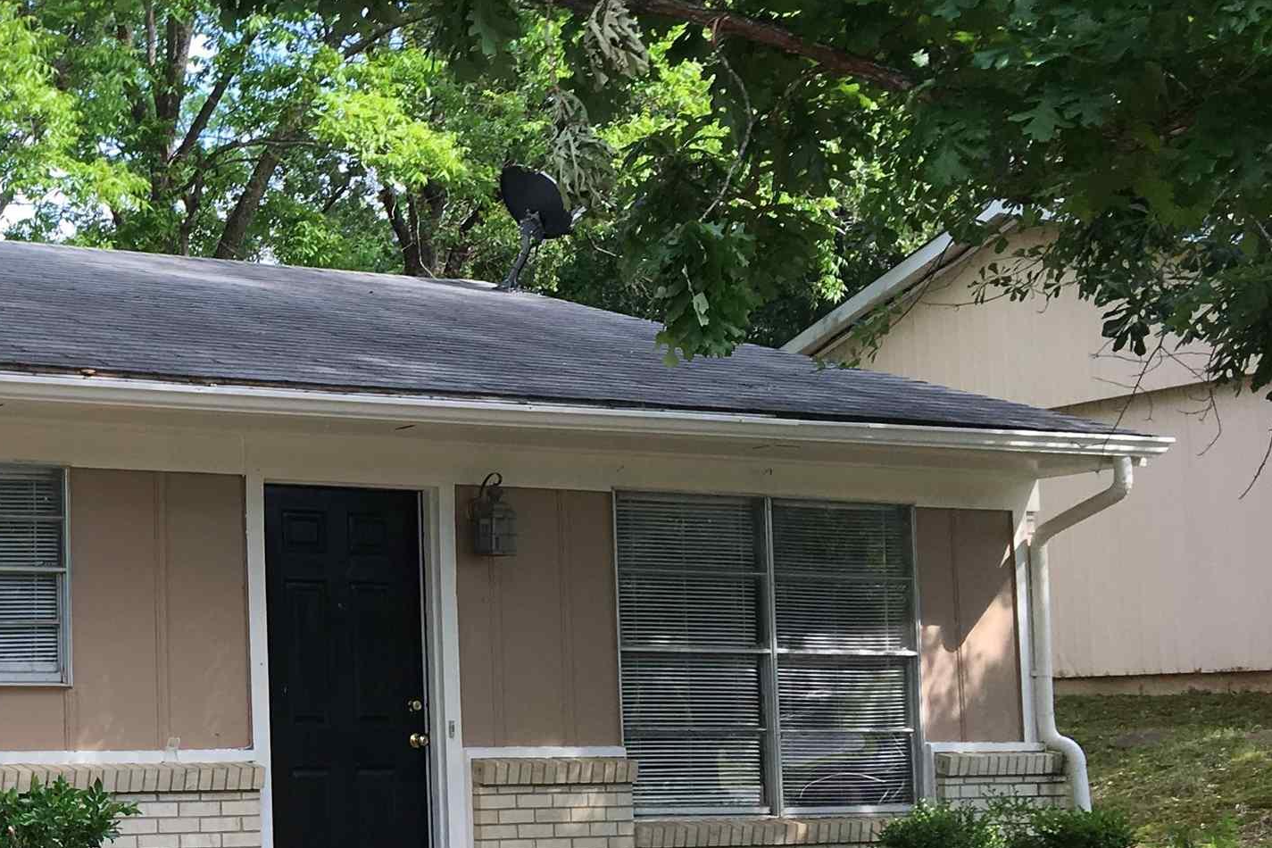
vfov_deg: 20.8
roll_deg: +0.5
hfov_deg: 28.4
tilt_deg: +5.3
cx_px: -97
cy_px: 568
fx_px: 2296
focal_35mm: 65
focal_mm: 4.15
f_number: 2.2
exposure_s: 1/359
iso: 25
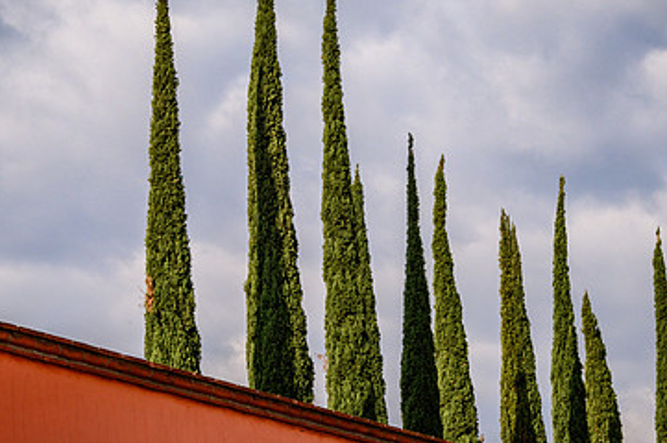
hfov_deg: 13.4
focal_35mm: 153
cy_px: 237
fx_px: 2832
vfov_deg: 9.0
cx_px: 334
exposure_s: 1/250
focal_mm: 85
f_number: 20
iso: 320
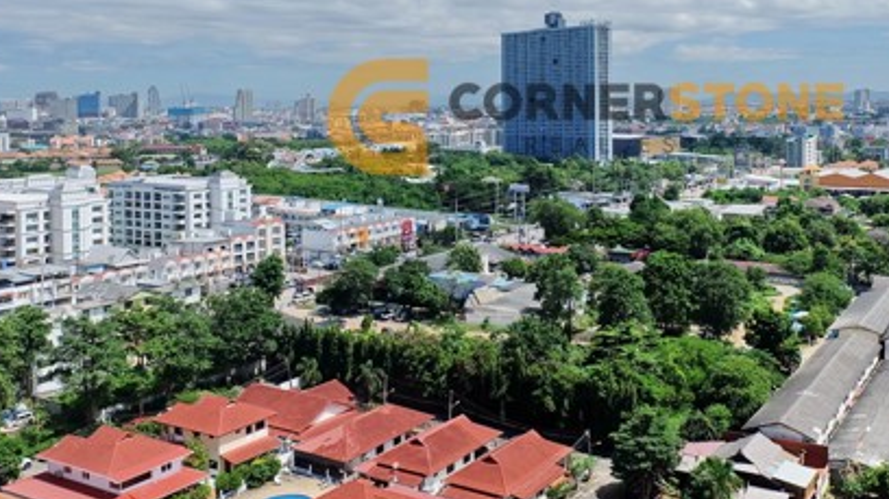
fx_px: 872
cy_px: 118
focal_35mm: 37
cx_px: 586
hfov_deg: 53.1
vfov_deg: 31.3
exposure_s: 1/400
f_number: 10
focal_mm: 16
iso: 200
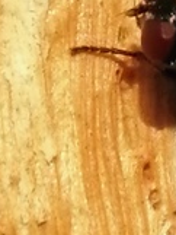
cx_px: 273
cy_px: -61
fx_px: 2803
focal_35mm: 414
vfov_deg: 4.8
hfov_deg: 3.6
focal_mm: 3.46
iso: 50
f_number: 1.8
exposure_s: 1/602
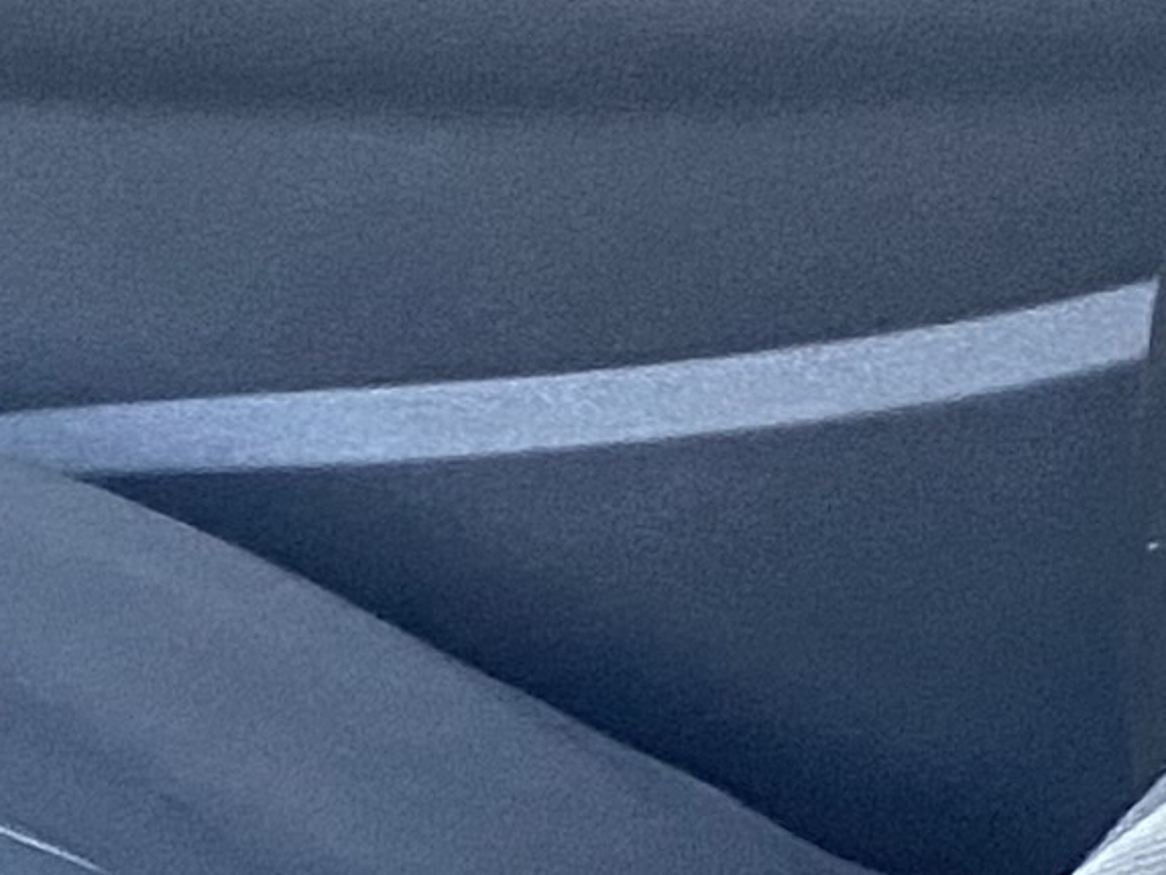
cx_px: -2139
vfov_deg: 7.8
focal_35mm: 183
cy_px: 1646
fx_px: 6165
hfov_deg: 9.1
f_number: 1.8
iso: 125
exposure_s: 1/69
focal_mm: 4.25
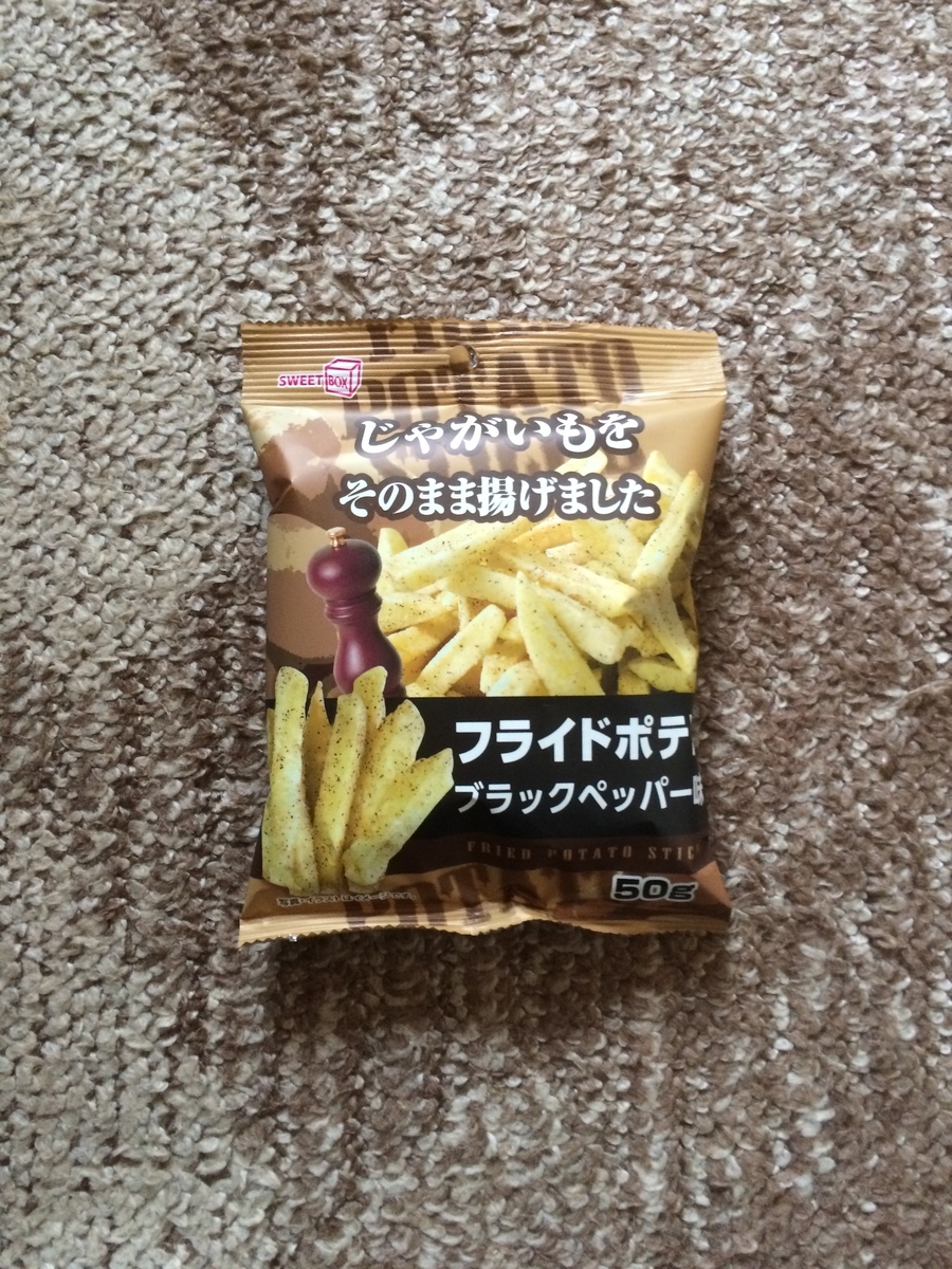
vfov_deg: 61.7
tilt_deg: -85.3
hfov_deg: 48.2
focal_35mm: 29
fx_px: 1063
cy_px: 634
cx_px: 476
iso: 320
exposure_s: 1/17
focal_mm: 4.15
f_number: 2.2
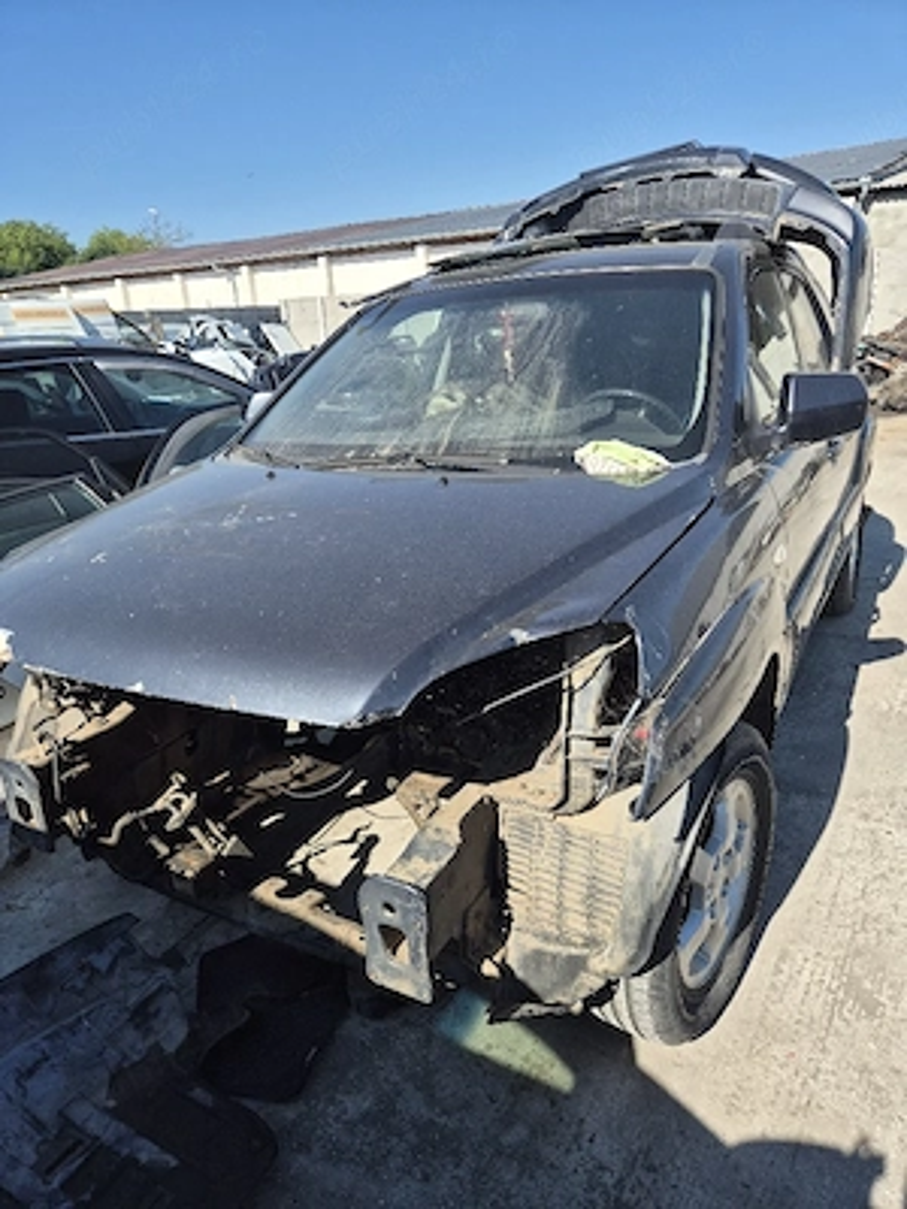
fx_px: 804
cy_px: 604
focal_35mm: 23
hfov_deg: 58.9
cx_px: 454
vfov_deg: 73.9
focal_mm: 5.4
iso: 25
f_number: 1.8
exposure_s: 1/1250
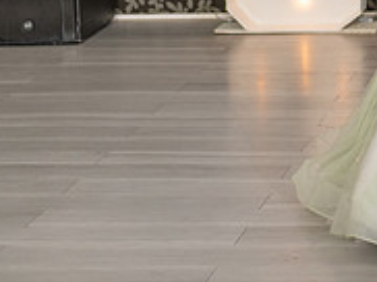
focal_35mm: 172
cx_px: 553
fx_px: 1871
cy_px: -61
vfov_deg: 8.5
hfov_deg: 11.1
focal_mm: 56
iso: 500
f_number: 3.5
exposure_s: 1/160
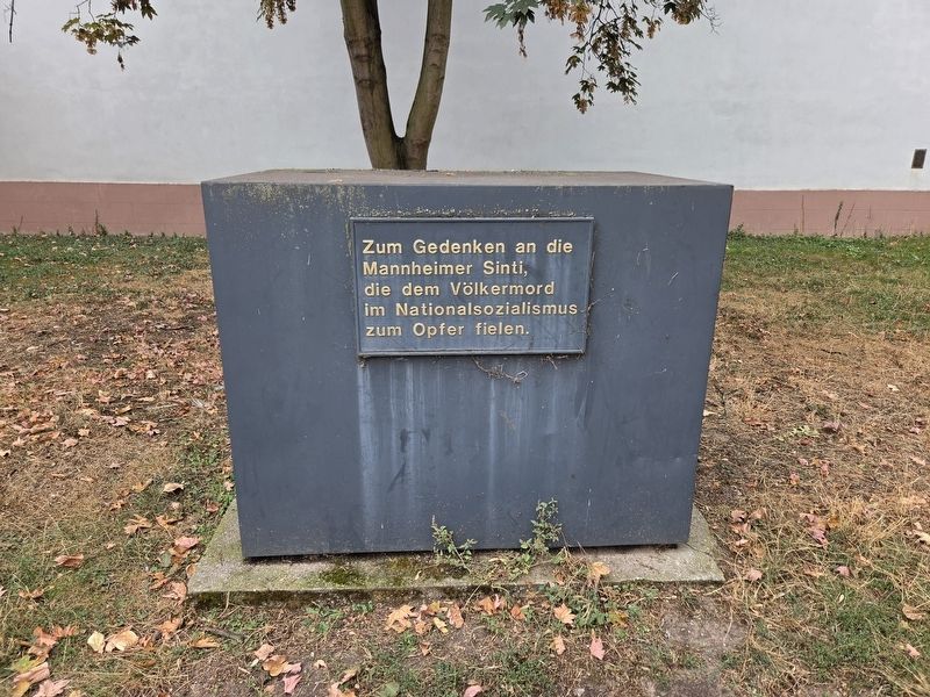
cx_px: 465
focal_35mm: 23
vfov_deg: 58.9
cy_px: 348
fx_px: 618
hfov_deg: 73.9
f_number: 1.8
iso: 50
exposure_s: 1/359
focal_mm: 5.4
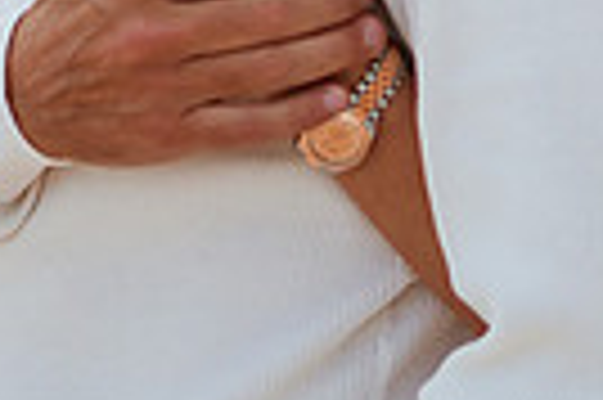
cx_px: 524
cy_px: -251
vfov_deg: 5.1
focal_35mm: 267
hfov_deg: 7.7
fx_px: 4467
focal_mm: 58
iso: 250
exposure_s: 1/6400
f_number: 1.4
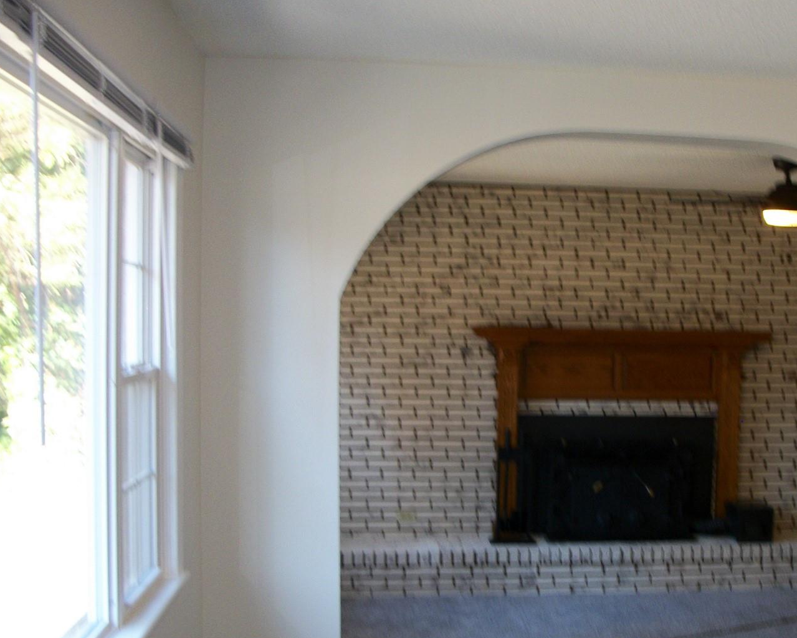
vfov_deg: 30.0
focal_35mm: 50
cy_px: 427
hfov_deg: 36.6
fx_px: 1180
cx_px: 580
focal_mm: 5.7
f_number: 2.9
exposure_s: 1/30
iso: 80
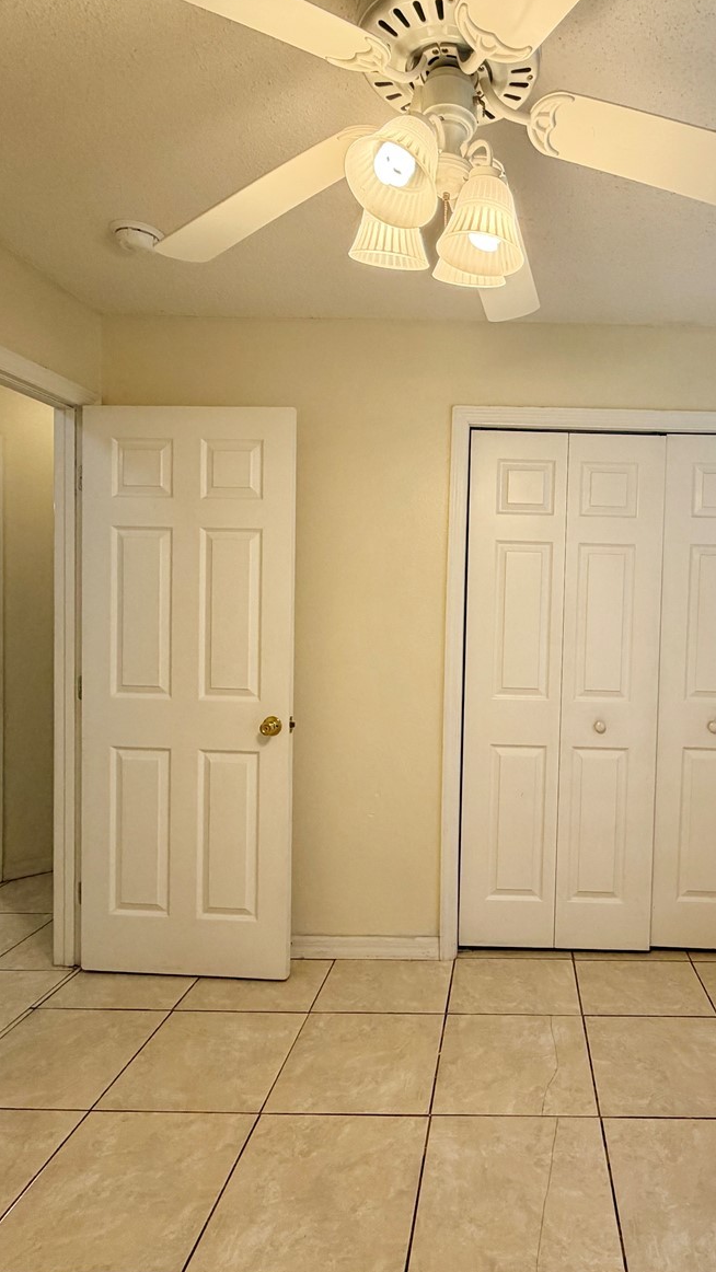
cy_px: 623
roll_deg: -0.3
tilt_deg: -1.0
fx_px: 708
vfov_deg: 83.8
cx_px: 523
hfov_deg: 51.7
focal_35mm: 21
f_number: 2.2
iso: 160
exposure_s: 1/120
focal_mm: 2.22
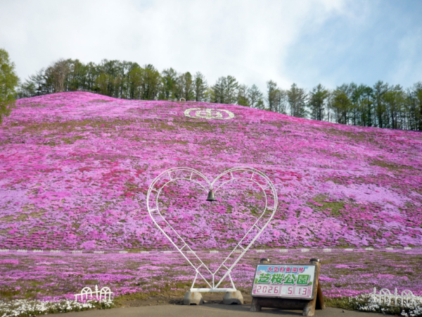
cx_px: 211
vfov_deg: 42.9
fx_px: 402
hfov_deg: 55.4
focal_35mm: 33
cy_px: 158
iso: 100
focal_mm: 5.5
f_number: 8
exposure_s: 1/125
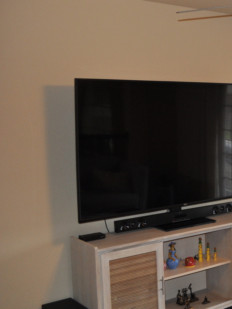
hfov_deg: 23.2
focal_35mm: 54
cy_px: 142
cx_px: 320
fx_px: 482
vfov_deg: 35.5
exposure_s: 1/125
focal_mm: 18
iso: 640
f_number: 3.5
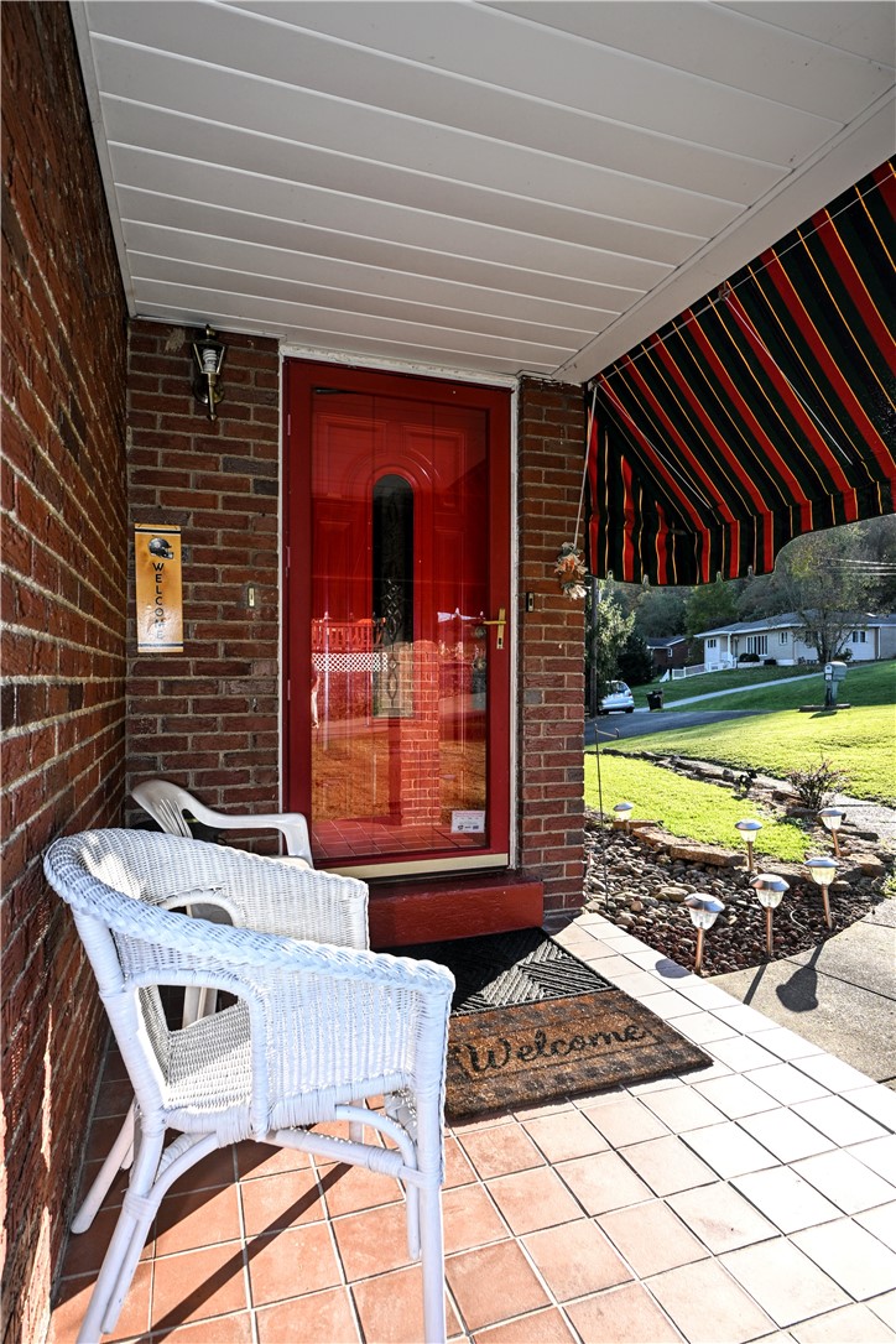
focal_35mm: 20
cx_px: 448
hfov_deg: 61.3
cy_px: 672
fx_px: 756
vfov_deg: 83.3
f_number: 5.6
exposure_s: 1/125
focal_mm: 13.5
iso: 100
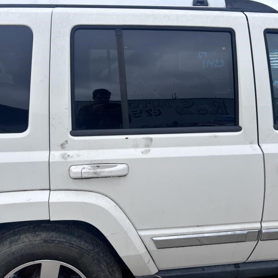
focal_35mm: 31
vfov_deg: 52.5
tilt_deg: -16.1
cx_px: 136
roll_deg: +0.8
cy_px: 140
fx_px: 282
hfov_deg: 52.5
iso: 50
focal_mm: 5.7
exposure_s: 1/1553
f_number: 1.5
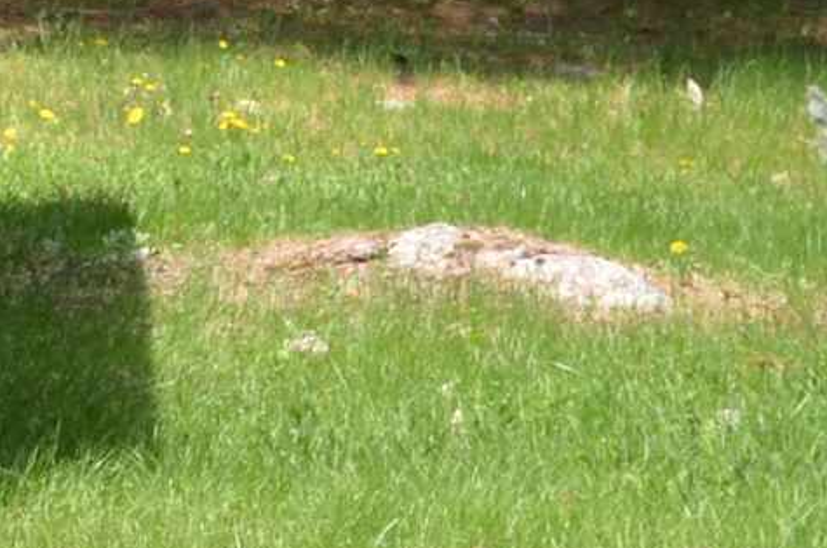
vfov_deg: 3.1
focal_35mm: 436
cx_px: -1814
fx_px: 10004
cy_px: -301
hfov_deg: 4.5
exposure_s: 1/200
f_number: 5.3
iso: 140
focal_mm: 45
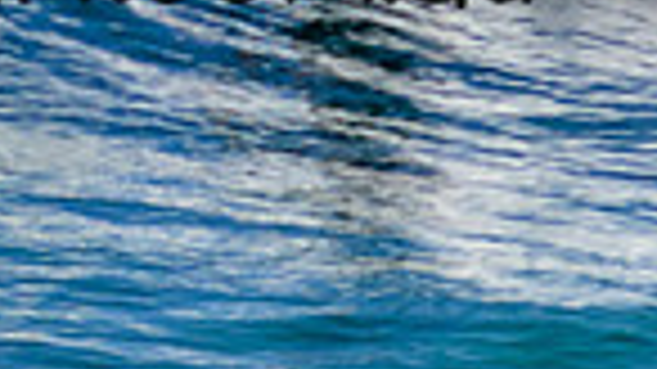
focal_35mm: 4565
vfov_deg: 0.3
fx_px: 79498
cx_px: -173
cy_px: -427
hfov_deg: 0.5
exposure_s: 1/2000
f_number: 11
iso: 900
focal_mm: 800
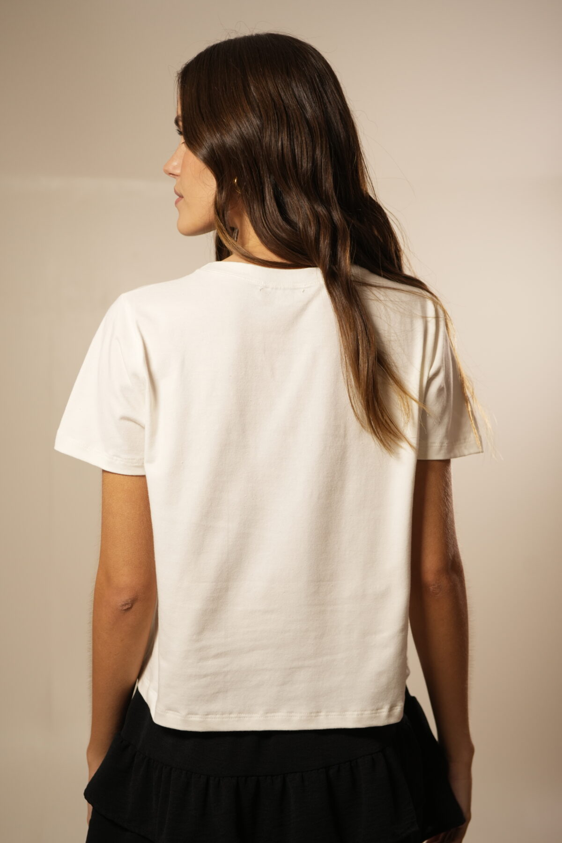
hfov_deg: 27.0
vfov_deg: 39.6
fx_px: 1171
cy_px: 422
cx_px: 281
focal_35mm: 50
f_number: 3.5
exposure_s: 1/125
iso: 640
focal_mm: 50
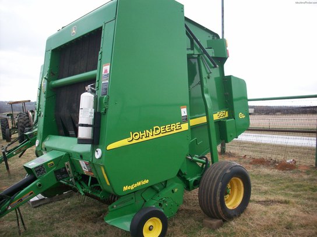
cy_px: 118
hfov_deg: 50.1
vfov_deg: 38.7
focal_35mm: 37
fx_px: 339
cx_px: 158
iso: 80
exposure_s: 1/407
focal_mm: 6.2
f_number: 2.8
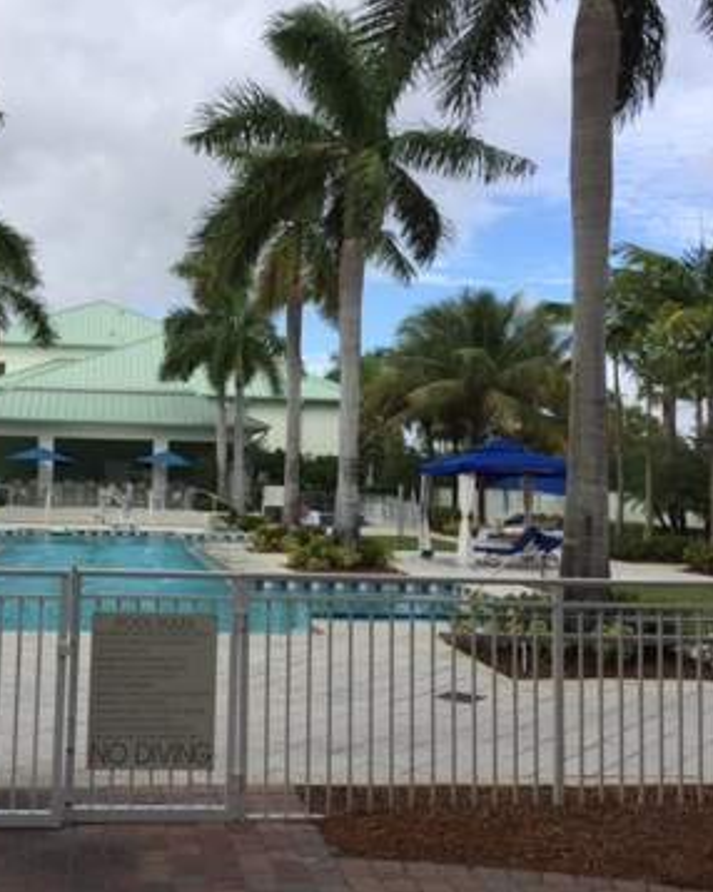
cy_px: 446
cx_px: 204
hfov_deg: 38.4
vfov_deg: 48.0
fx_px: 1003
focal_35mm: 38
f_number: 2.2
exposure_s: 1/1276
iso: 32
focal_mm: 4.15
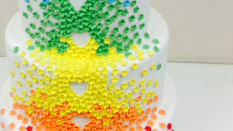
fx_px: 439
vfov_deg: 16.7
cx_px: 86
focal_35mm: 71
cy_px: 6
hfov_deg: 29.6
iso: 50
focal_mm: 4.12
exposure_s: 1/25
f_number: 2.4
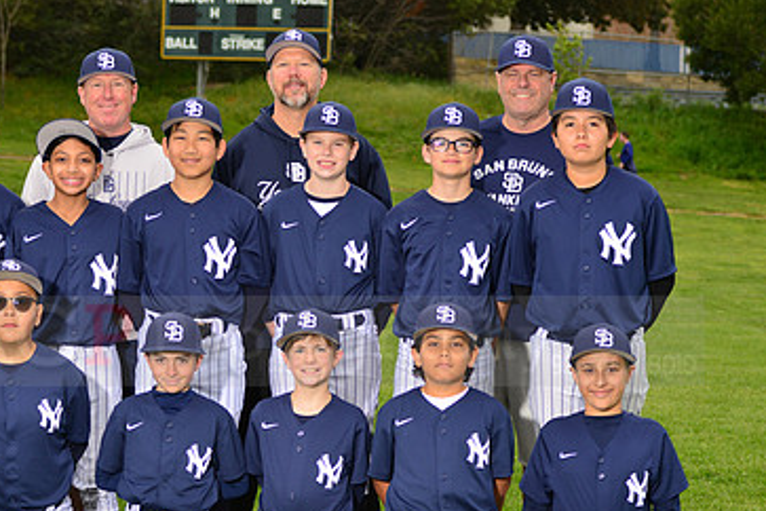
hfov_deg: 16.0
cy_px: 324
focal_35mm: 128
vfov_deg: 10.7
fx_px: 2723
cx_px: 295
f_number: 6.3
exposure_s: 1/200
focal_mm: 80
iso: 200
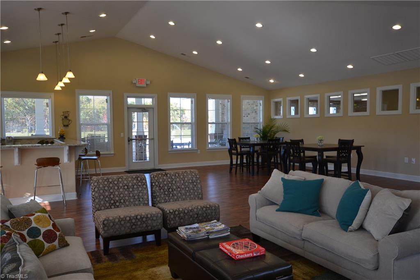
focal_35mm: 30
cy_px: 140
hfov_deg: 61.9
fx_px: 350
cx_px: 210
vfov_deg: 43.6
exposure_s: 1/60
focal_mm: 20
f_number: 5.6
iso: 250
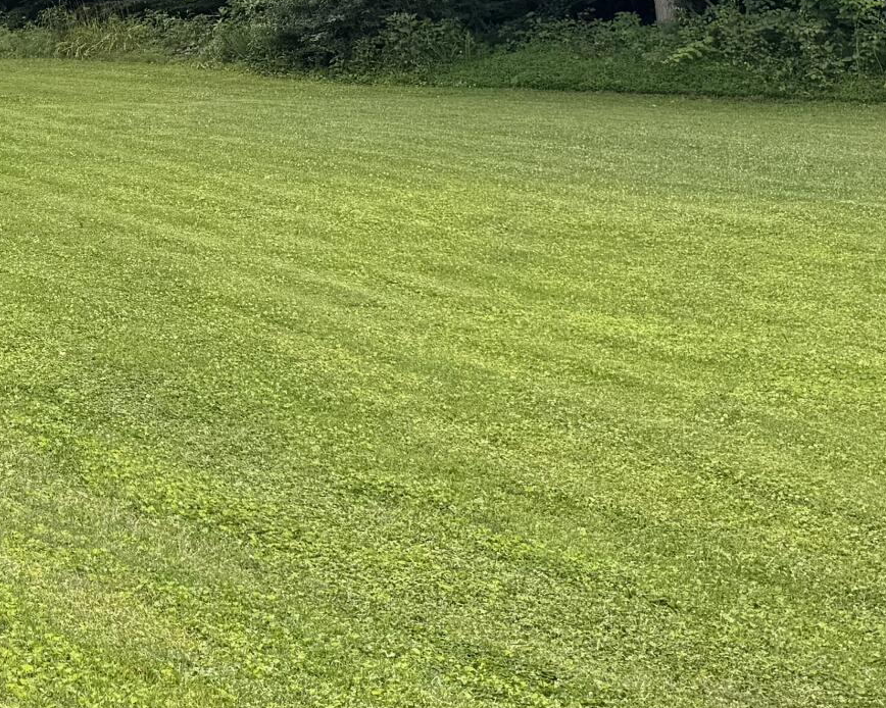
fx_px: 2124
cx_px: -142
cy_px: -214
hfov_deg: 22.0
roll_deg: +1.6
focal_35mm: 81
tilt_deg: +5.1
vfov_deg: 17.7
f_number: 1.78
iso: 80
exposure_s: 1/531
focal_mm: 6.76
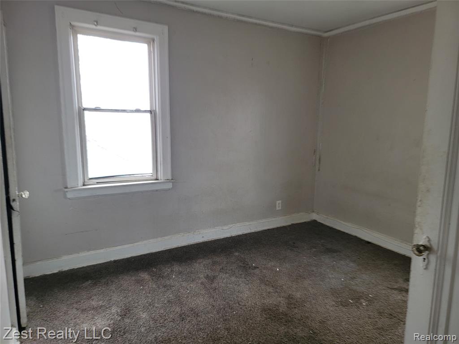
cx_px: 230
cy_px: 172
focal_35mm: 24
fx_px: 318
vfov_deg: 56.8
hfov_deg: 71.6
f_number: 1.8
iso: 200
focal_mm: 6.7
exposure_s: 1/60
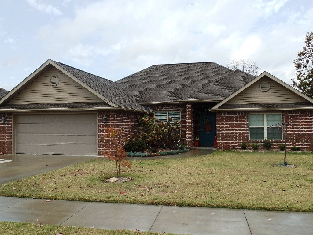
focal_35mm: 35
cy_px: 118
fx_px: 316
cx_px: 156
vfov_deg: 40.7
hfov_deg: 52.6
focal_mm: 6.2
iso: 80
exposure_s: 1/500
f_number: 3.4
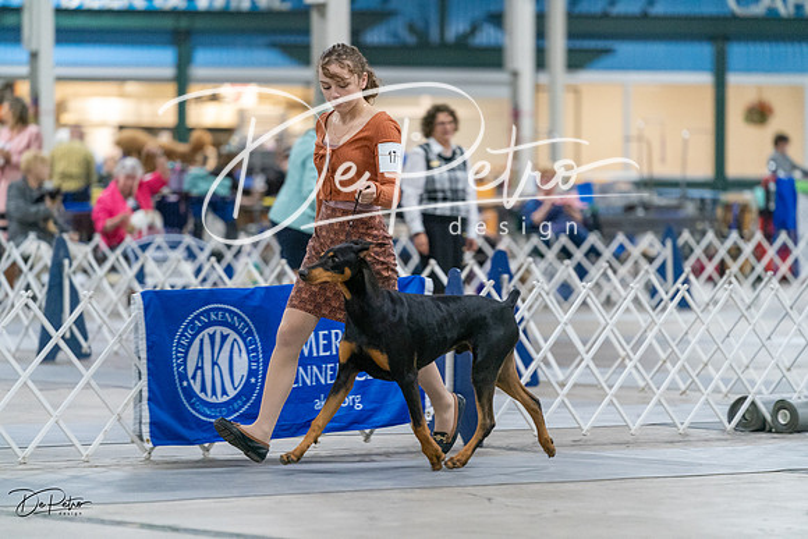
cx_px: 404
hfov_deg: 10.3
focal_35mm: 200
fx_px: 4490
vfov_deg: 6.9
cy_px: 270
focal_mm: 200
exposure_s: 1/250
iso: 6400
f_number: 3.2
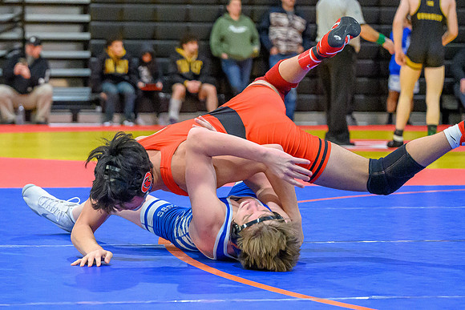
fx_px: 1874
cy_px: 183
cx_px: 110
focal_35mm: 145
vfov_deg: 9.5
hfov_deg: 14.1
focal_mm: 71
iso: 10000
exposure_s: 1/800
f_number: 2.8
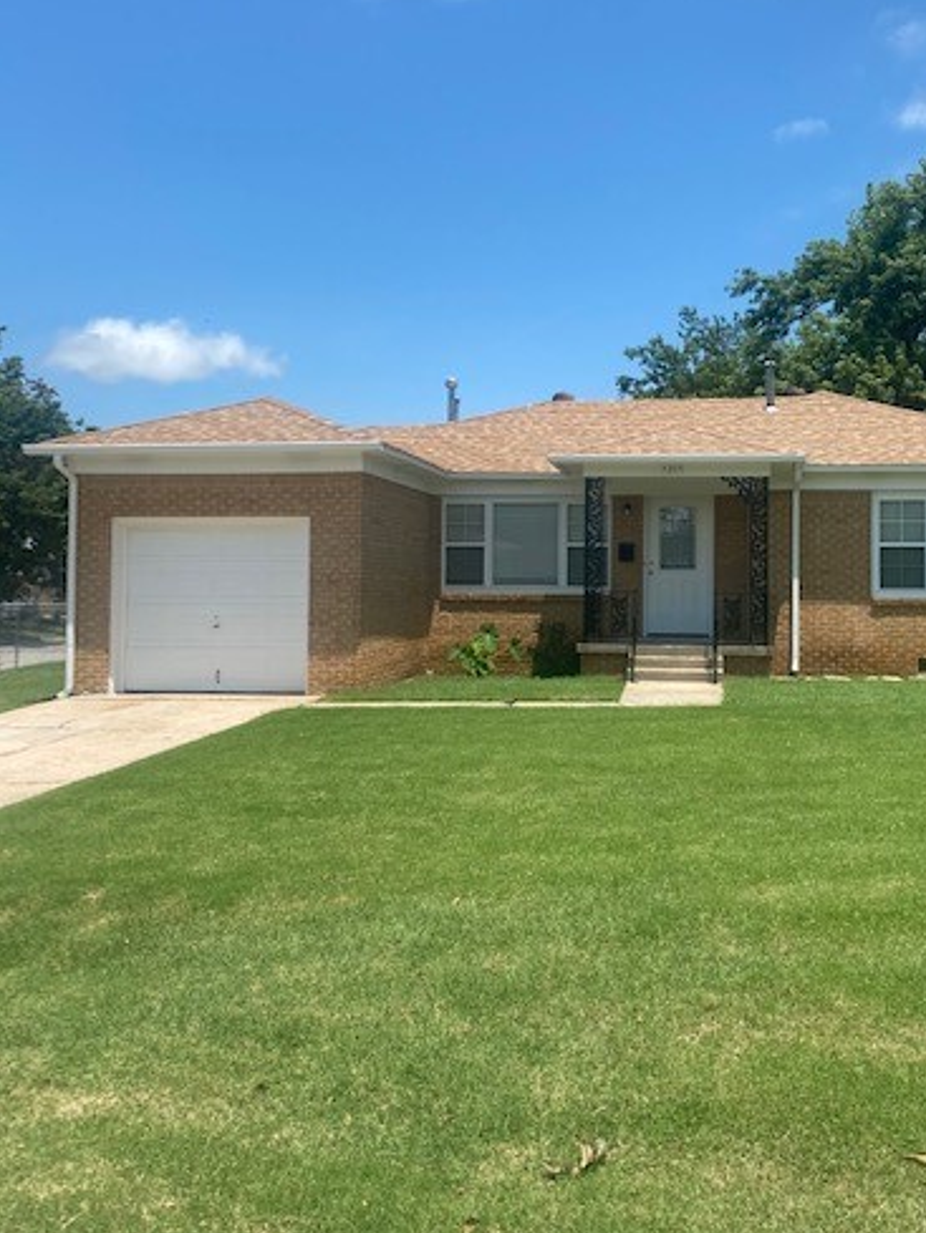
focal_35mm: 34
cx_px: 603
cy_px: 547
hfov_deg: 41.4
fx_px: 1212
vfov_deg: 53.8
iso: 32
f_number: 1.8
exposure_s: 1/3215
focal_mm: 4.25
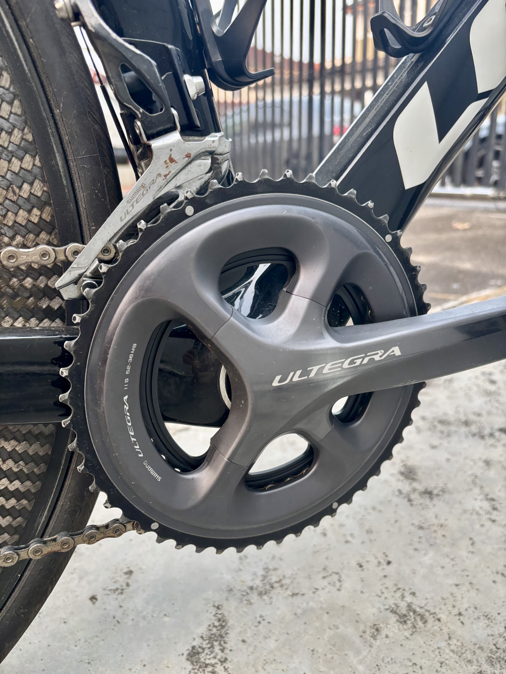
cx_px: 253
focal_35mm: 26
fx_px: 507
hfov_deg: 53.1
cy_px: 337
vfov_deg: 67.3
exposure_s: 1/115
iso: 125
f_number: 1.6
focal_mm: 5.96
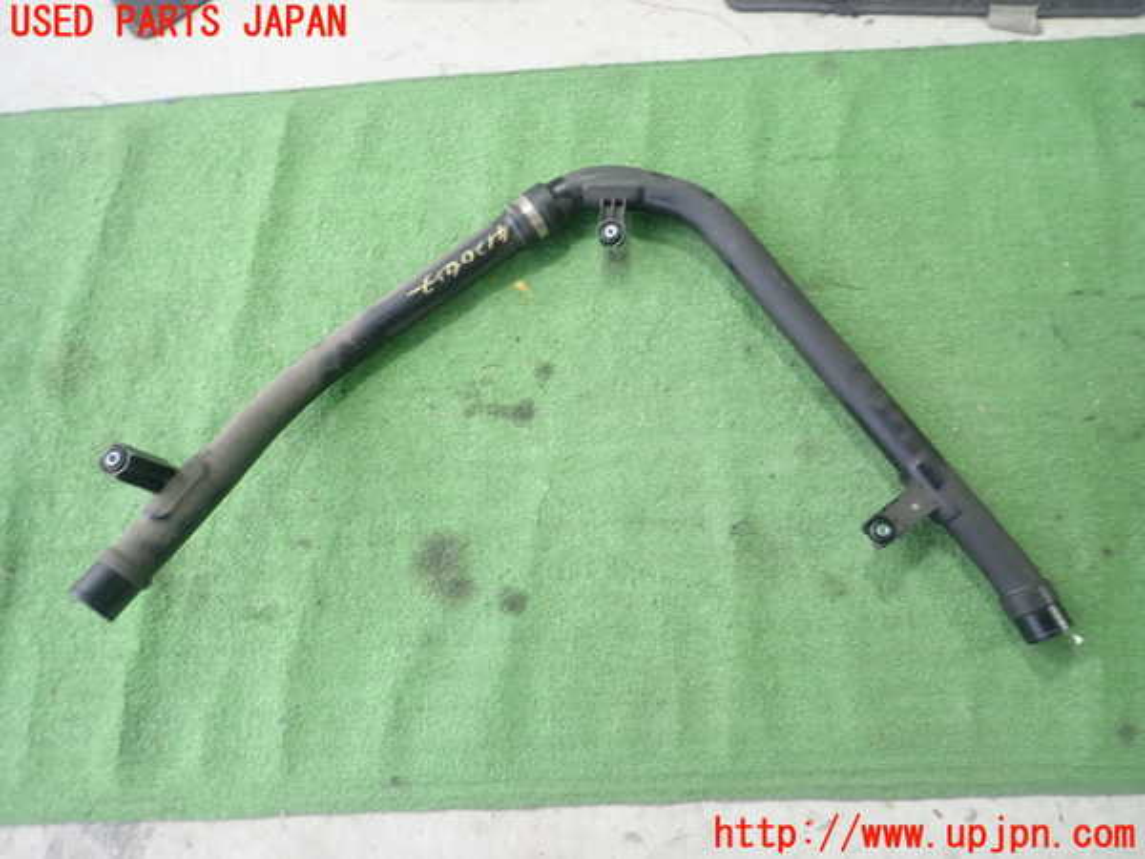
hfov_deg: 69.4
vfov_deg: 54.9
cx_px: 572
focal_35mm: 25
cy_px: 430
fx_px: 827
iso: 200
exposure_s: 1/50
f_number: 2
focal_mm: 4.5
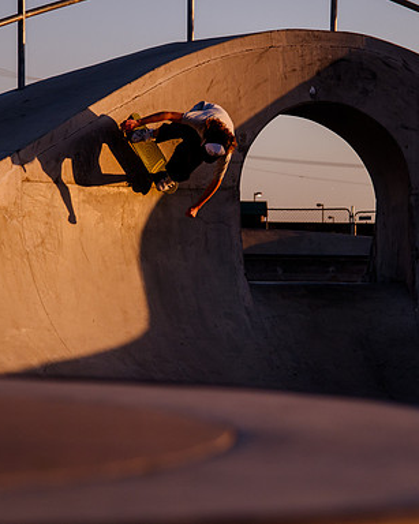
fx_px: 2357
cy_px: 193
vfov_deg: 12.7
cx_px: 209
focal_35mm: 152
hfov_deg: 10.2
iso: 1000
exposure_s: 1/5000
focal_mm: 85
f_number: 4
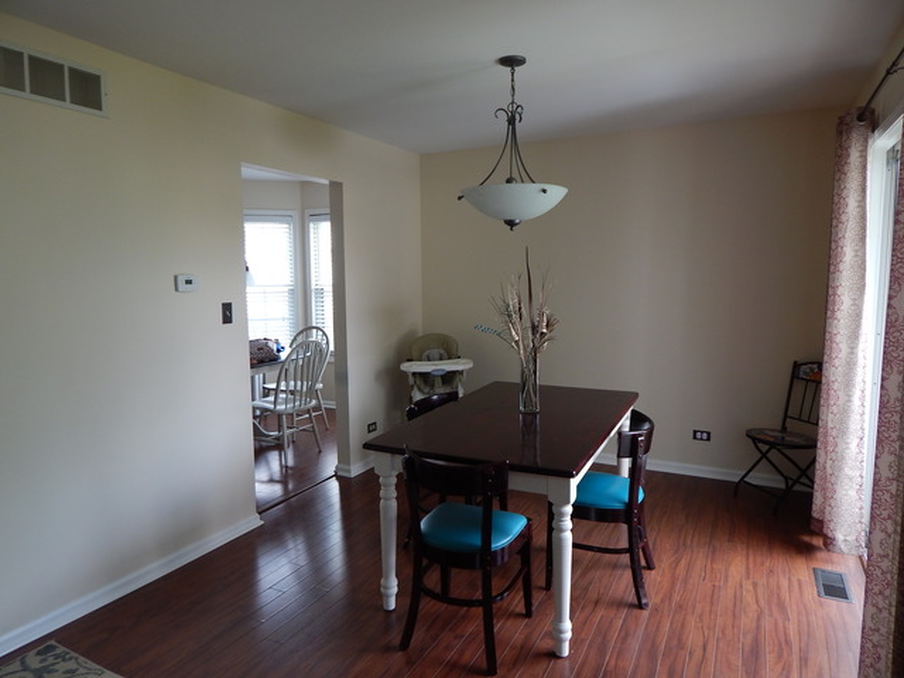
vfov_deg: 58.9
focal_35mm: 23
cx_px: 452
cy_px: 339
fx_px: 601
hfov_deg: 73.9
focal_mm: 4
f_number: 3
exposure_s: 1/50
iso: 125
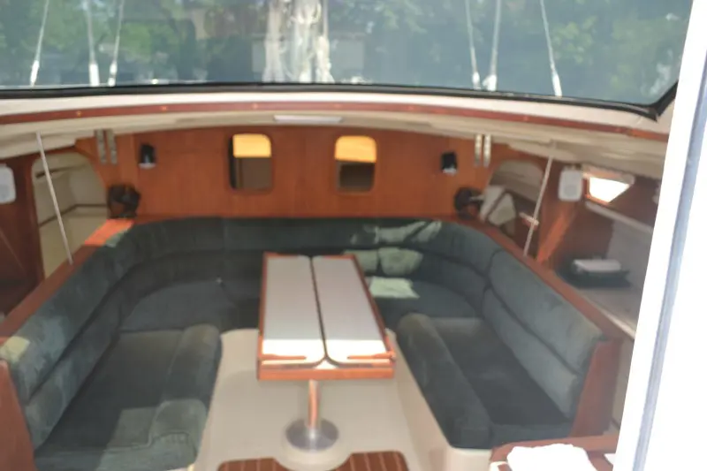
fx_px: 530
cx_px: 354
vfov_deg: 47.9
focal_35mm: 27
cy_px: 236
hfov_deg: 67.4
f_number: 4
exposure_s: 1/125
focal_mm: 18
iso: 220
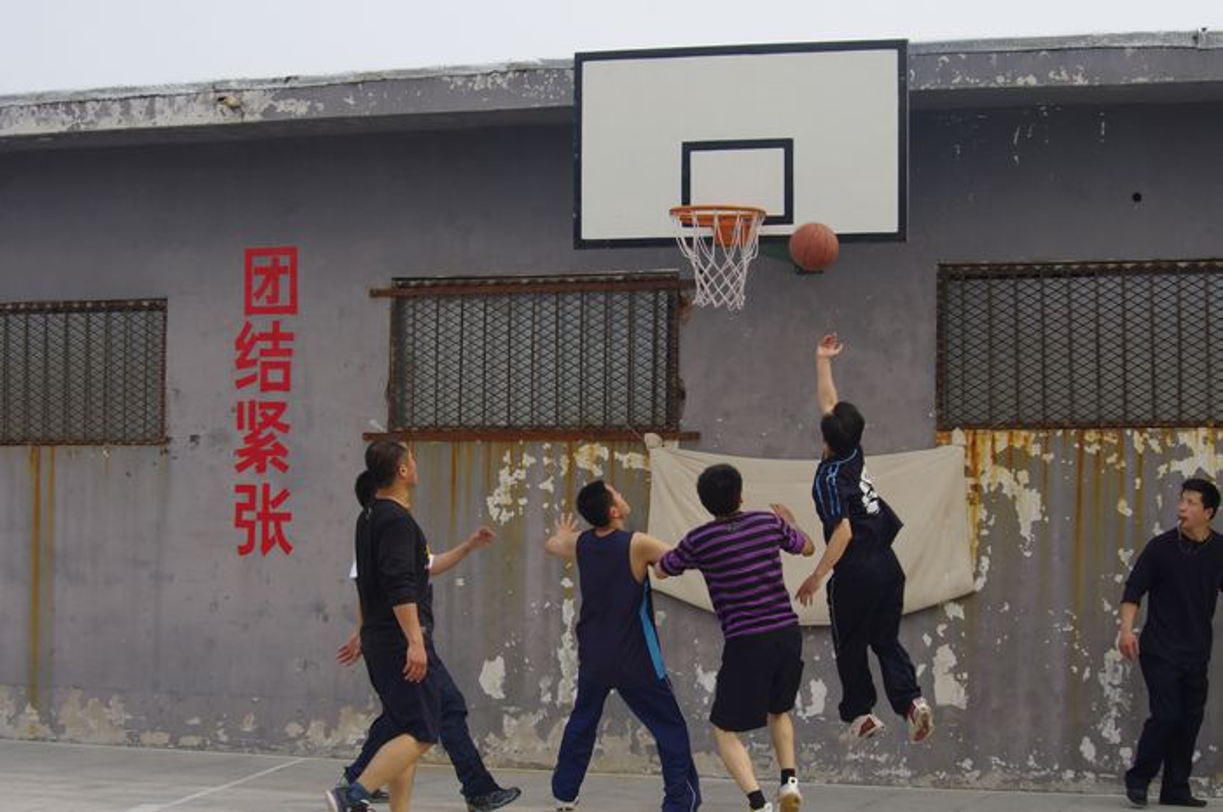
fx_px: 2545
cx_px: 612
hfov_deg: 27.0
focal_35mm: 75
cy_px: 406
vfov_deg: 18.1
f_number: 9
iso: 200
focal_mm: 50
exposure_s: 1/200
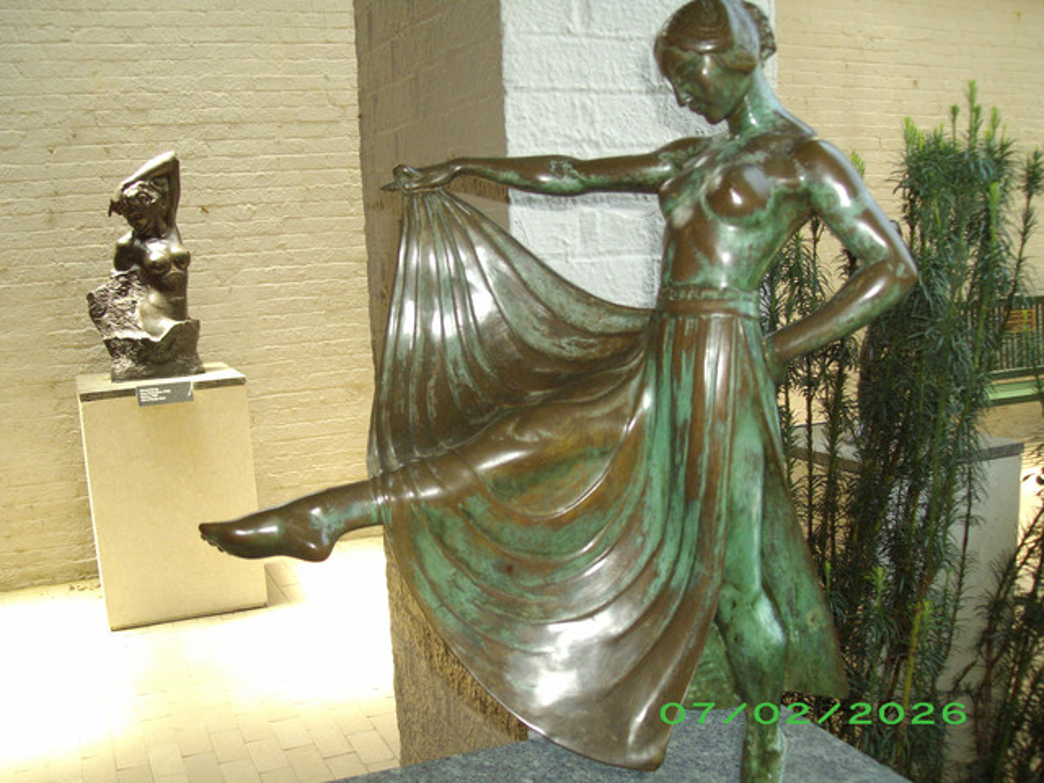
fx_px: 1086
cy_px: 392
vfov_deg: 39.7
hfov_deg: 51.4
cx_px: 522
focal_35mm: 36
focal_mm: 6
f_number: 2.7
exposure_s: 1/160
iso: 160
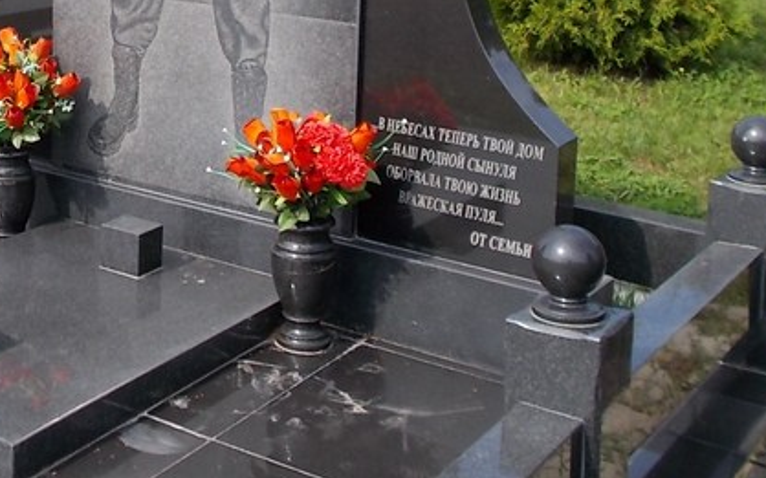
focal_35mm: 69
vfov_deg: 18.3
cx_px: 90
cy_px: -26
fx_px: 1440
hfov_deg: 28.7
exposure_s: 1/500
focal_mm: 6
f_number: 3.6
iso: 80
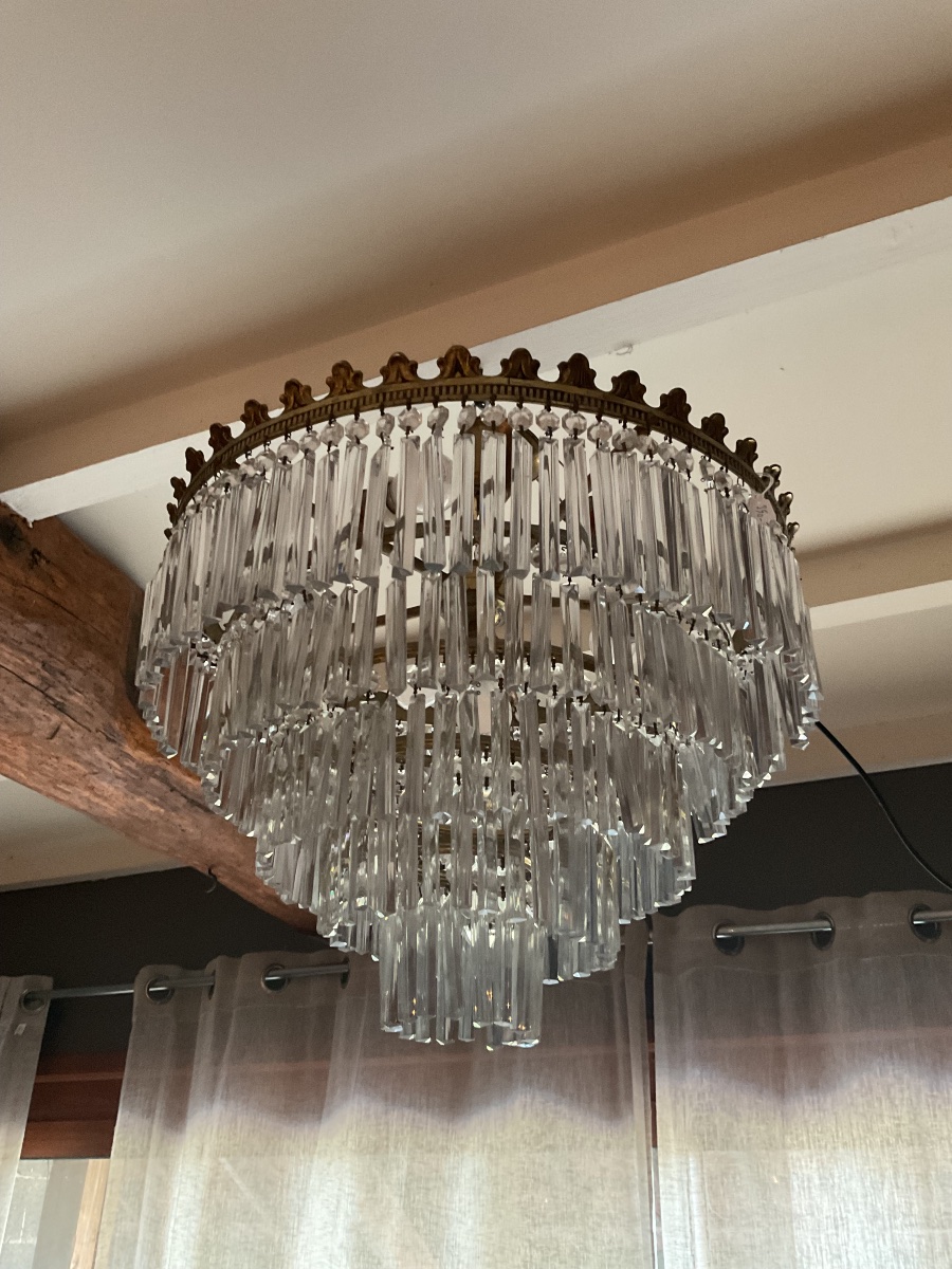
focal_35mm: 29
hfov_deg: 48.2
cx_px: 476
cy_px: 634
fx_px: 1063
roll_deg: -0.9
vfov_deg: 61.7
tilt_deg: +30.3
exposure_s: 1/30
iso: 250
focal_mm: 3
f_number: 1.8
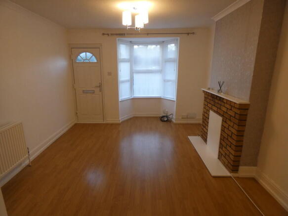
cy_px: 108
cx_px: 144
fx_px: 166
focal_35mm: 20
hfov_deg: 81.8
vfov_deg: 66.0
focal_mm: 3.6
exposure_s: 1/60
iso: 250
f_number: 2.8
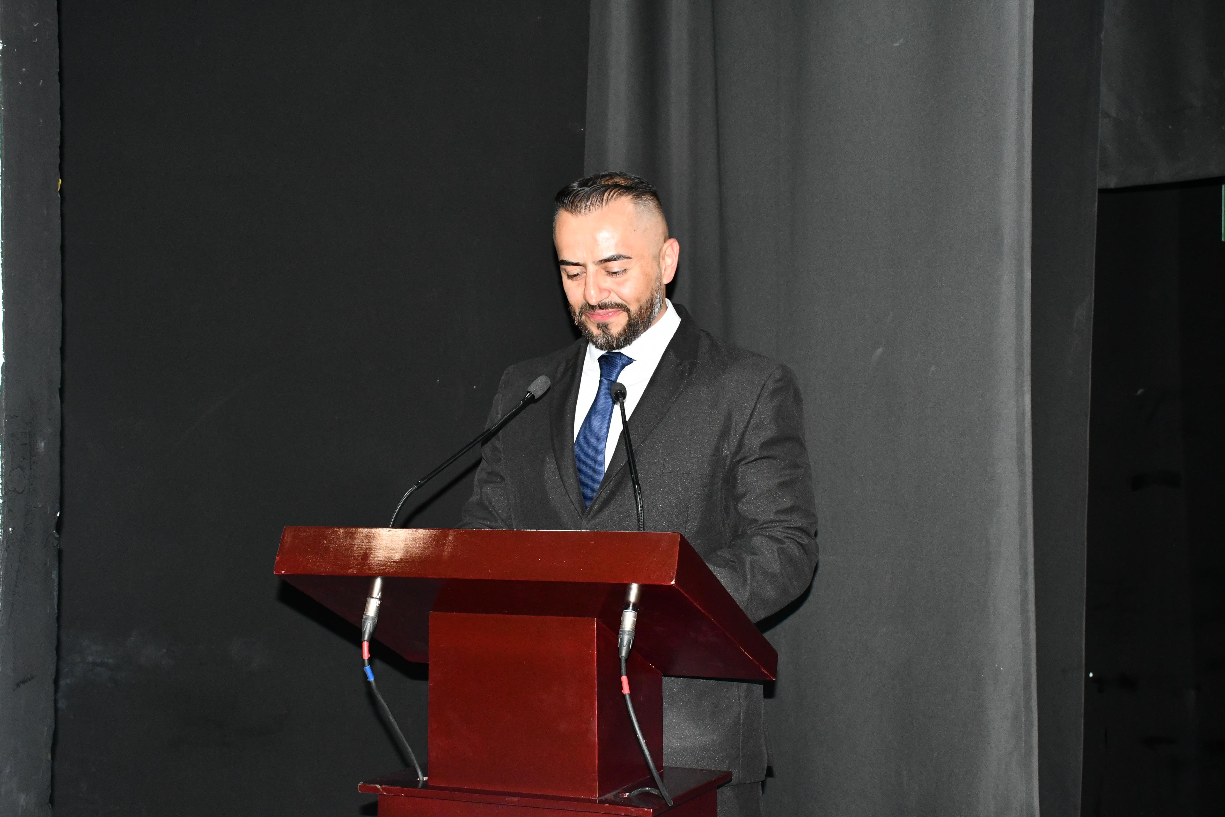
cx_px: 612
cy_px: 408
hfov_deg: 38.9
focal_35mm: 51
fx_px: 1735
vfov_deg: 26.5
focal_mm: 34
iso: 2000
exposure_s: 1/60
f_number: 7.1
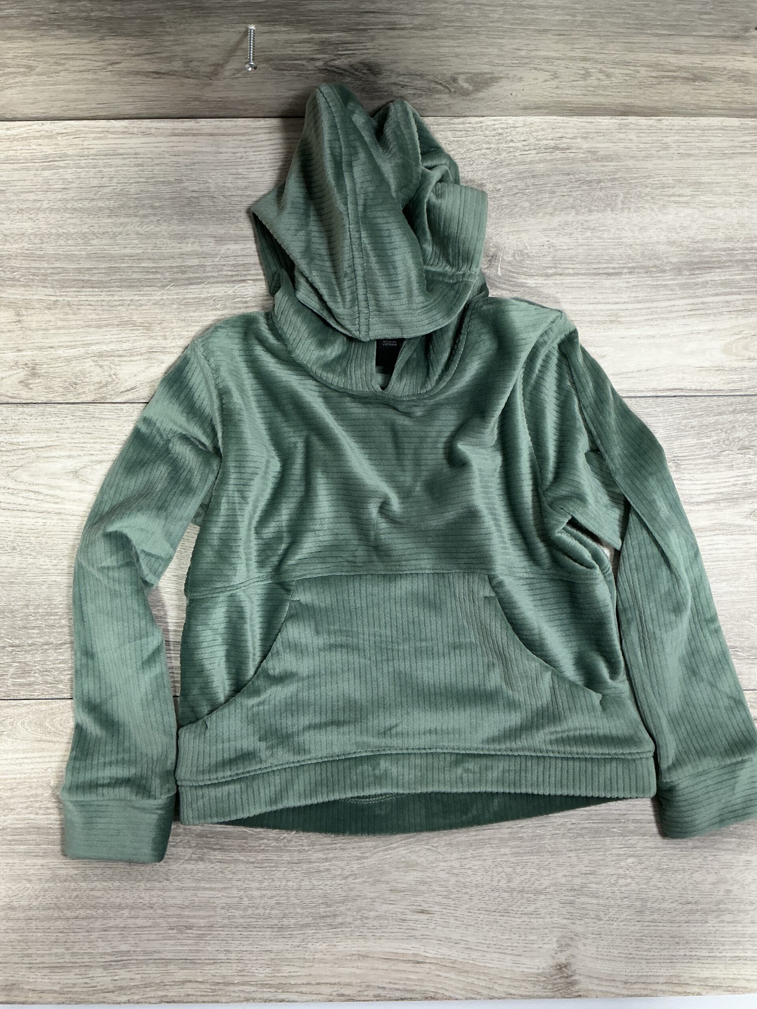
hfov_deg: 48.2
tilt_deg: -87.2
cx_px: 378
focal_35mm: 29
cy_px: 504
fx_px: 846
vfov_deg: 61.7
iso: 100
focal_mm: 3
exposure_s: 1/60
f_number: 1.8
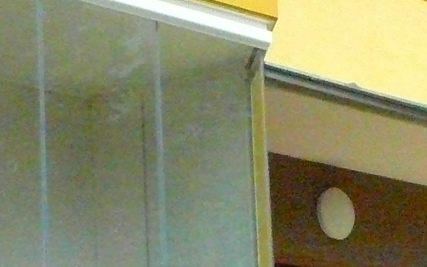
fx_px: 2281
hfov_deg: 10.7
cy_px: 282
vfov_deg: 6.7
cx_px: 123
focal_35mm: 196
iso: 800
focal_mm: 7.3
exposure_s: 1/2000
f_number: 5.6
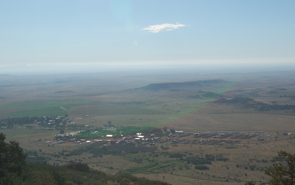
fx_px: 571
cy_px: 113
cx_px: 172
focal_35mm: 71
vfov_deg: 18.3
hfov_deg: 28.9
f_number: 10
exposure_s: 1/400
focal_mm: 32
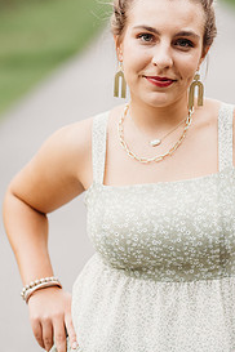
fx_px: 1371
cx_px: 183
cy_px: 173
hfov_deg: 9.8
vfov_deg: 14.7
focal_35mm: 140
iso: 400
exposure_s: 1/250
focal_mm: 85
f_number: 2.2
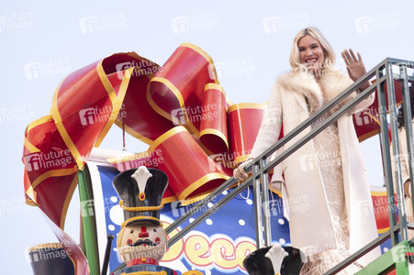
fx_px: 1666
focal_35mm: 145
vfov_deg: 9.4
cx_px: 207
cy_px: 138
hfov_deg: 14.2
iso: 800
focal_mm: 145
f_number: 5.6
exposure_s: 1/1250
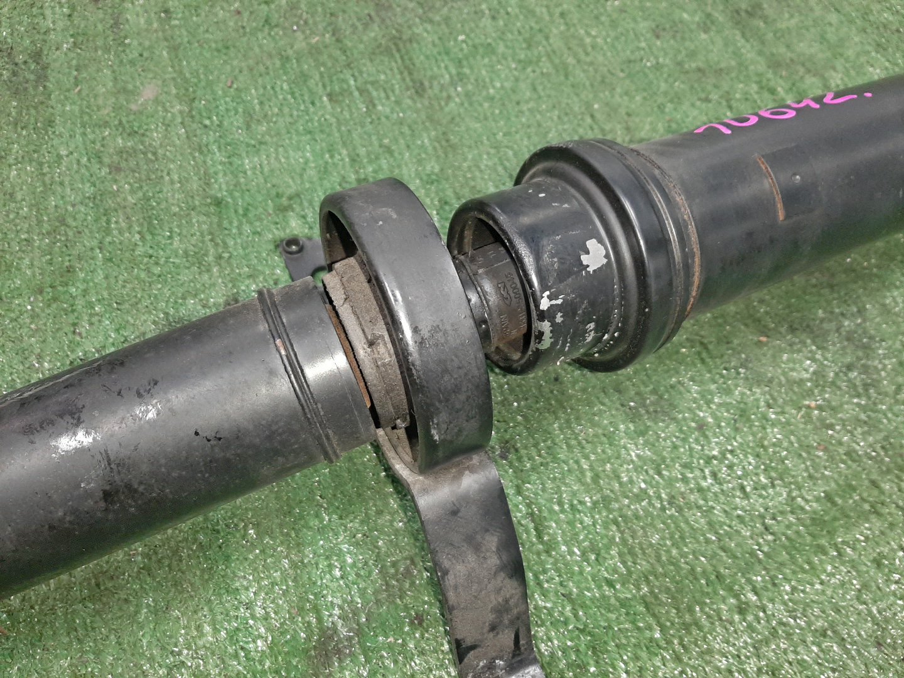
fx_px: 679
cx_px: 452
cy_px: 339
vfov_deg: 53.1
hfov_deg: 67.3
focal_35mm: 26
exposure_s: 1/33
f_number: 1.7
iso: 201
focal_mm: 3.93
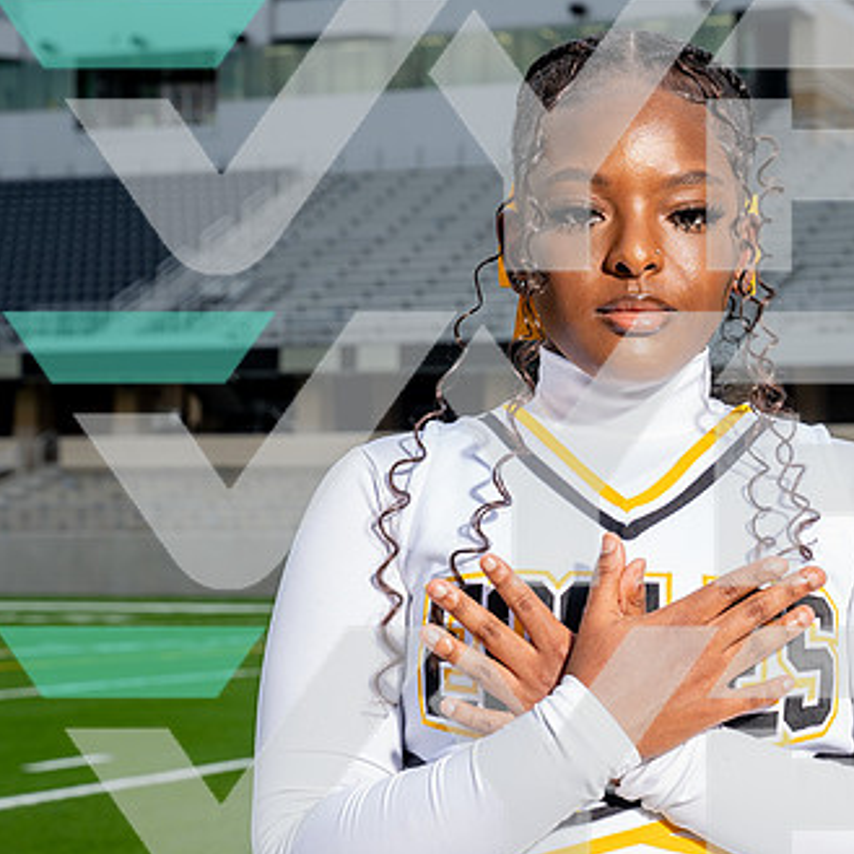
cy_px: 450
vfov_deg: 19.9
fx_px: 2428
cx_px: 665
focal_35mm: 87
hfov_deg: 19.8
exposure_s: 1/250
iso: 100
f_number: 8
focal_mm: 57
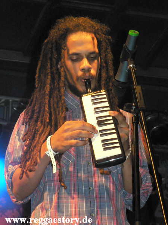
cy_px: 112
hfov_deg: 12.6
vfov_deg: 16.7
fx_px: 764
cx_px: 84
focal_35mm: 118
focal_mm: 20.3
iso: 400
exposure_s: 1/60
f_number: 3.2
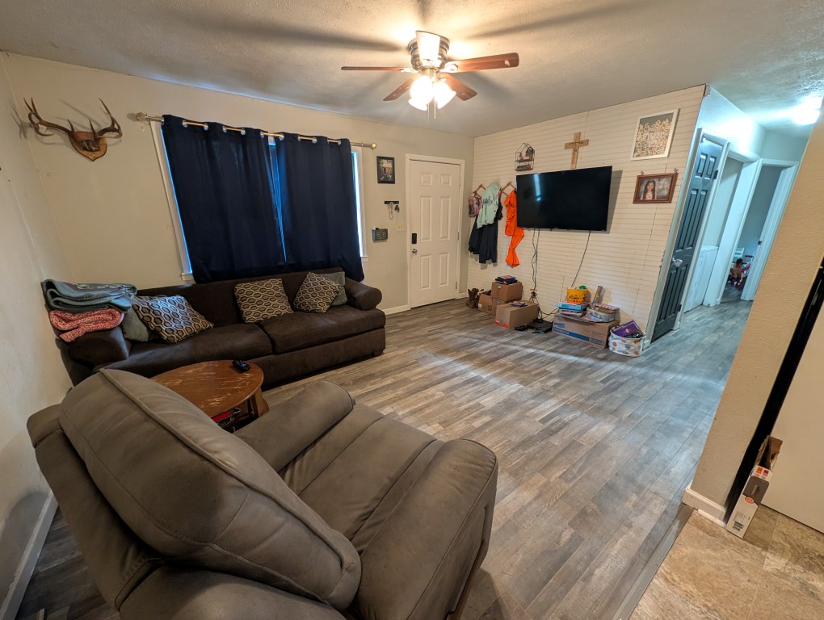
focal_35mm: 12
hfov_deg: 110.5
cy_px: 310
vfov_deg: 94.6
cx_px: 412
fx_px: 286
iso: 311
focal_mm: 2.02
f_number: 1.7
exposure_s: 1/24
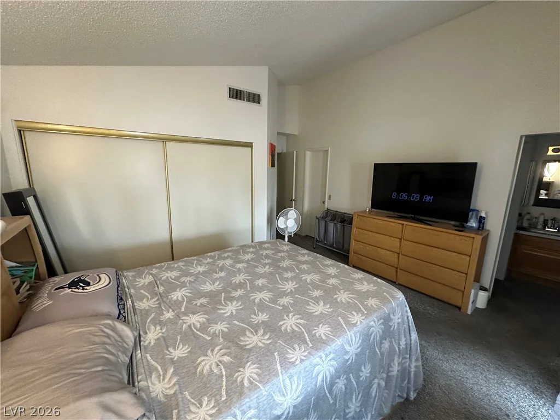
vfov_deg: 85.7
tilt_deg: -8.7
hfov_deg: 102.1
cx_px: 280
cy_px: 210
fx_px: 226
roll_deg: -0.9
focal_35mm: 14
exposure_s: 1/60
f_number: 2.2
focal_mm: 2.22
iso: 640
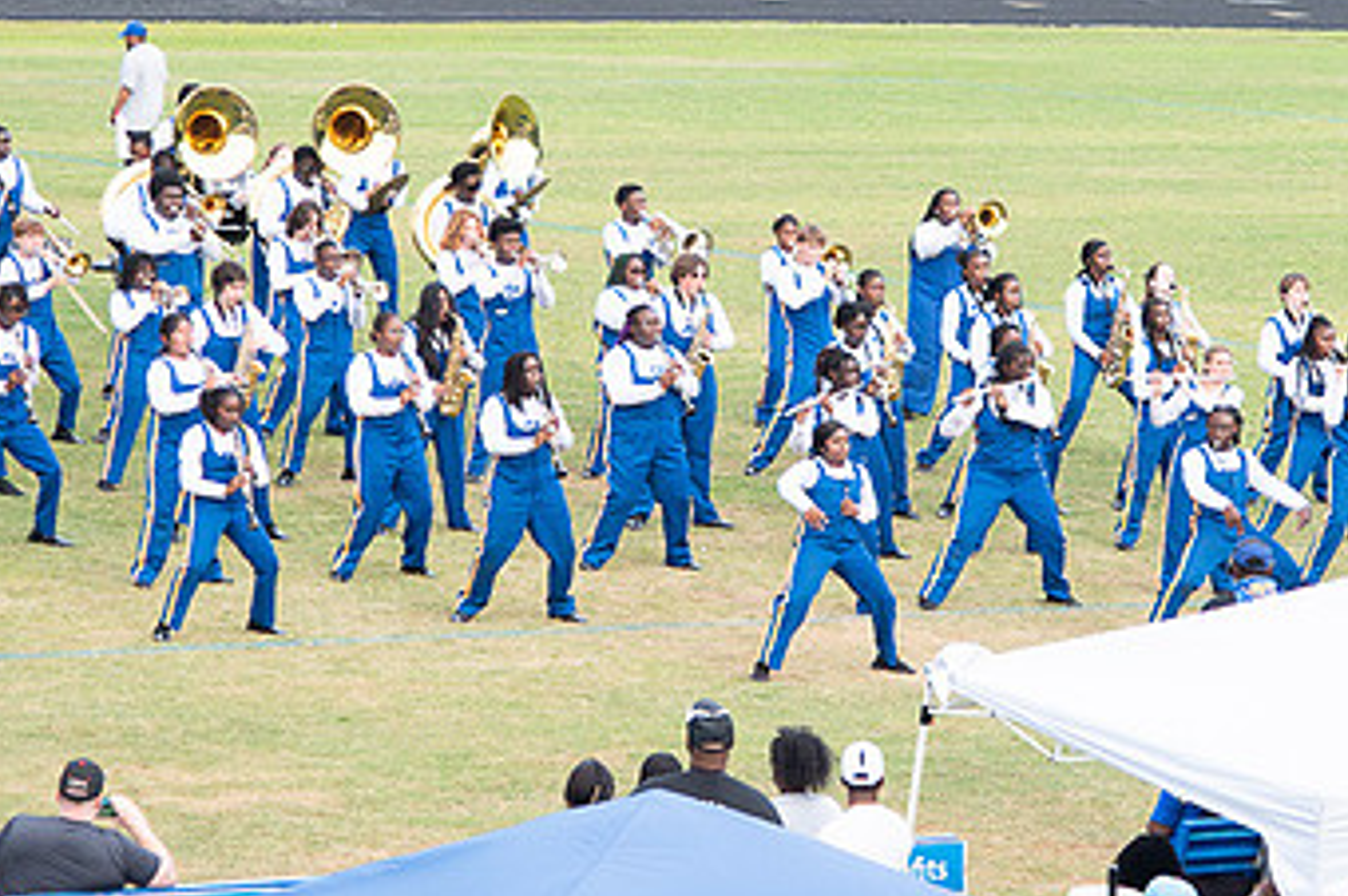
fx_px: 8828
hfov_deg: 8.7
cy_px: 396
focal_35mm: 236
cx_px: 897
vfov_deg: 5.8
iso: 100
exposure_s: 1/200
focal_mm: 82
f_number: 4
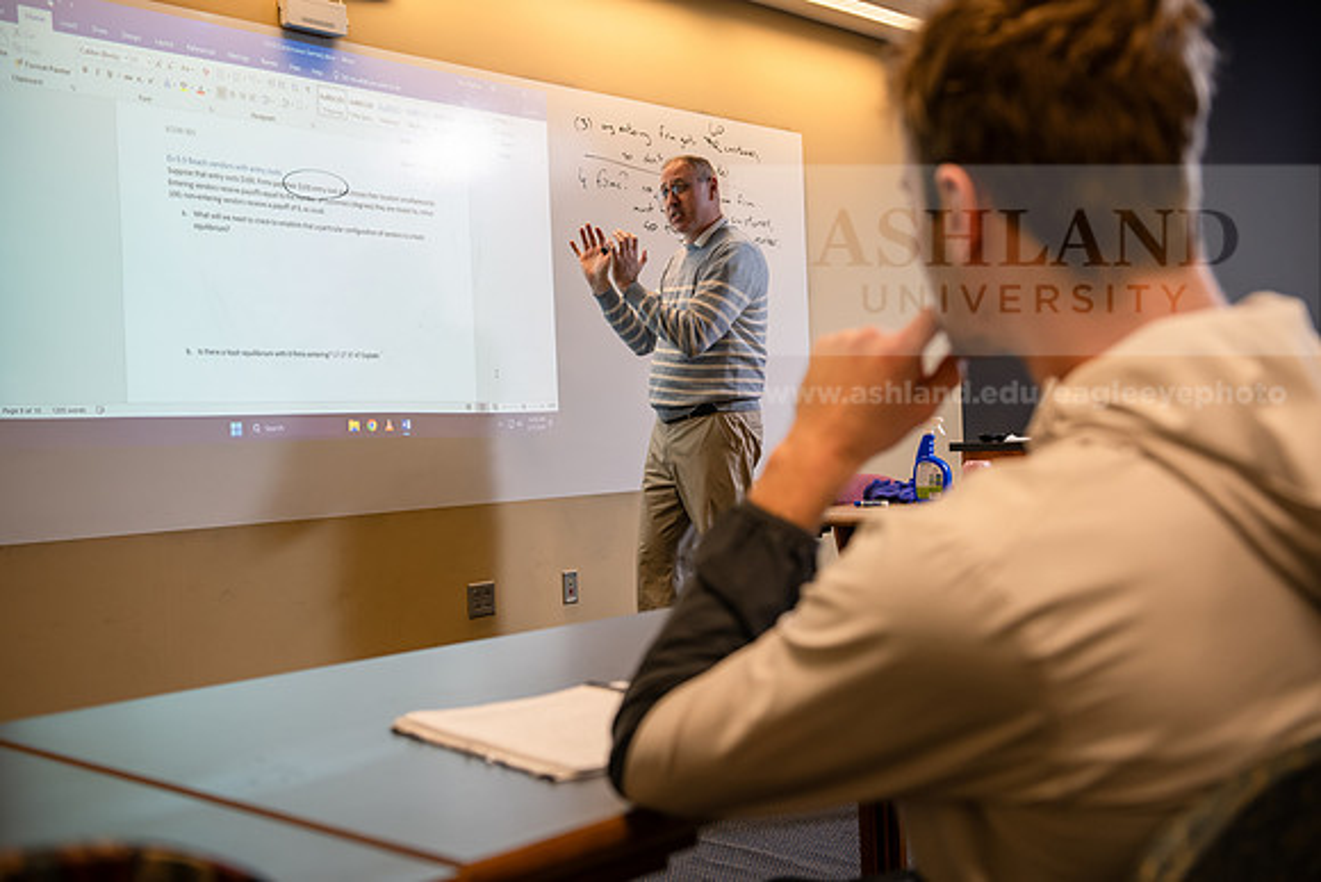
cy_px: 441
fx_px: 1468
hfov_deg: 48.4
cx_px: 660
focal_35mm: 40
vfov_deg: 33.4
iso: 800
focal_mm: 40
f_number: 3.5
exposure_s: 1/160
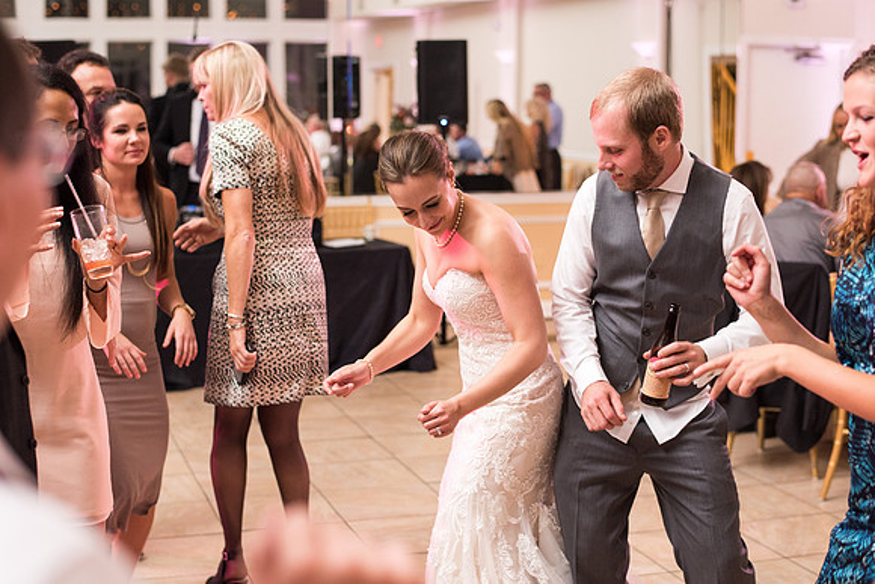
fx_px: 1410
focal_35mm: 58
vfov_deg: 23.4
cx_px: 438
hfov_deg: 34.5
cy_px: 292
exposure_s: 1/200
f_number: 2.8
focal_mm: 58
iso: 1000
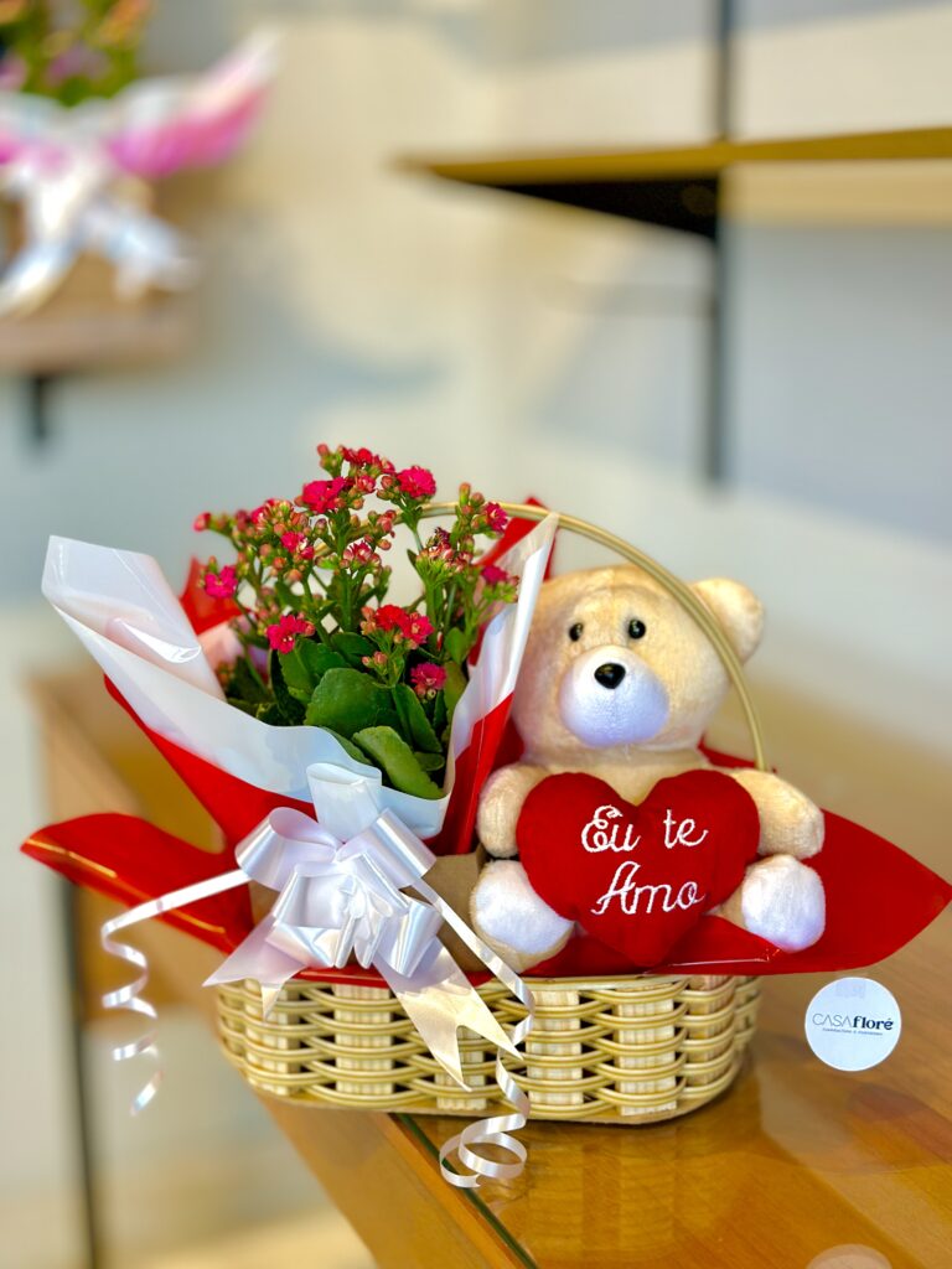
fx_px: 1760
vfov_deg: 39.7
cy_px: 634
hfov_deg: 30.3
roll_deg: +0.4
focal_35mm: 48
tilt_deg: -15.2
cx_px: 476
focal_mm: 6.86
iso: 160
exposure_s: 1/120
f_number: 1.78
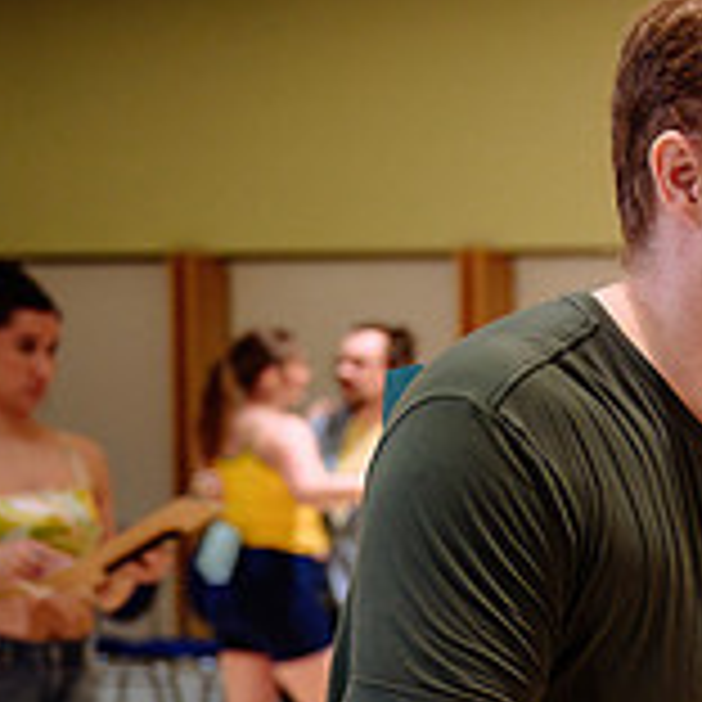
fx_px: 3579
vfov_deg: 11.1
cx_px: 1208
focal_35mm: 156
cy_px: 718
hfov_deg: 10.6
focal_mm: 44
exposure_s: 1/125
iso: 1600
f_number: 2.8
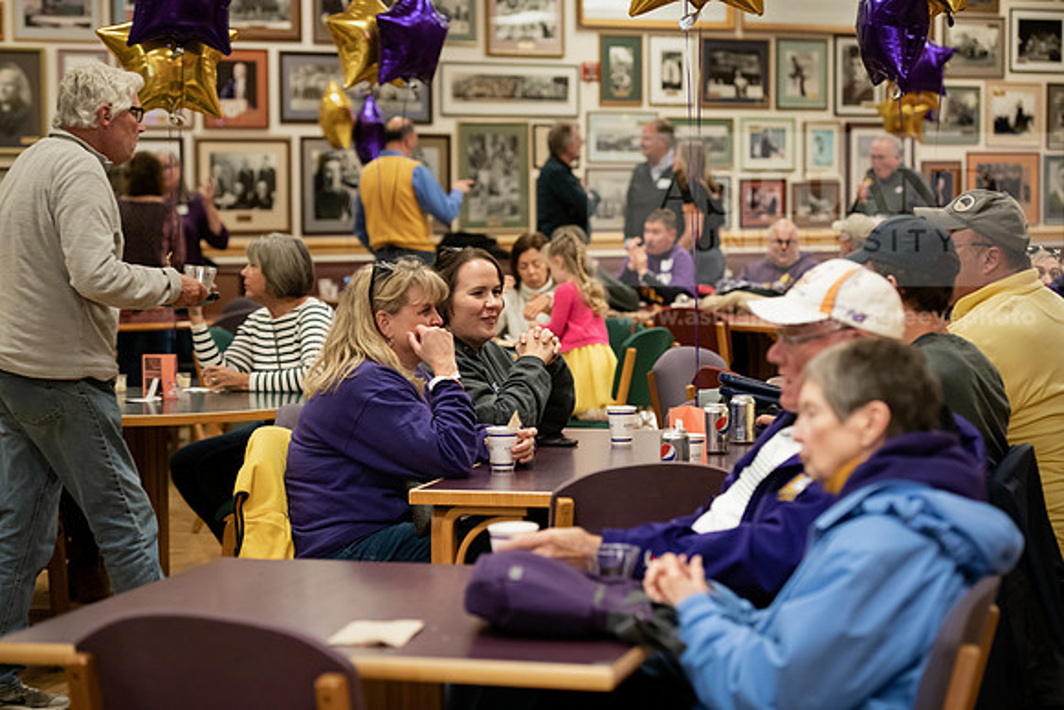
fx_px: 2660
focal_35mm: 90
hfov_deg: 22.6
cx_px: 532
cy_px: 355
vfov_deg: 15.2
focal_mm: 90
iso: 1600
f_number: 3.5
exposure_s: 1/200
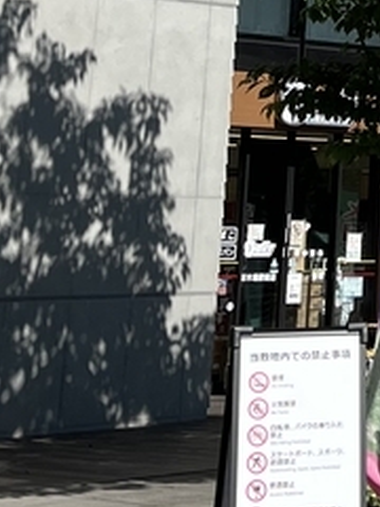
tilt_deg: +17.5
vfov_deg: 13.8
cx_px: 714
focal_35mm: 130
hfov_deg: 10.6
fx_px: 1903
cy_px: -351
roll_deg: +1.0
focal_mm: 5.1
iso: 50
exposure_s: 1/4854
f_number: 1.6
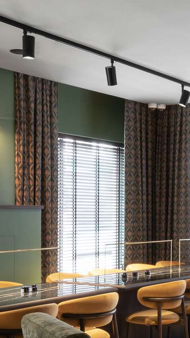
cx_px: 269
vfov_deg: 31.9
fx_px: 564
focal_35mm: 63
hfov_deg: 17.5
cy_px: 295
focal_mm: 16
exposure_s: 2
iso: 200
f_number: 14
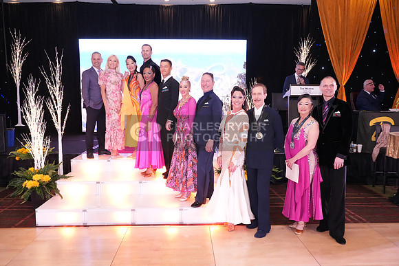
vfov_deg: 45.0
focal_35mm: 29
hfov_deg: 63.6
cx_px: 200
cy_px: 133
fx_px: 321
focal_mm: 29
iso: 8000
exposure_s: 1/250
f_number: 6.3
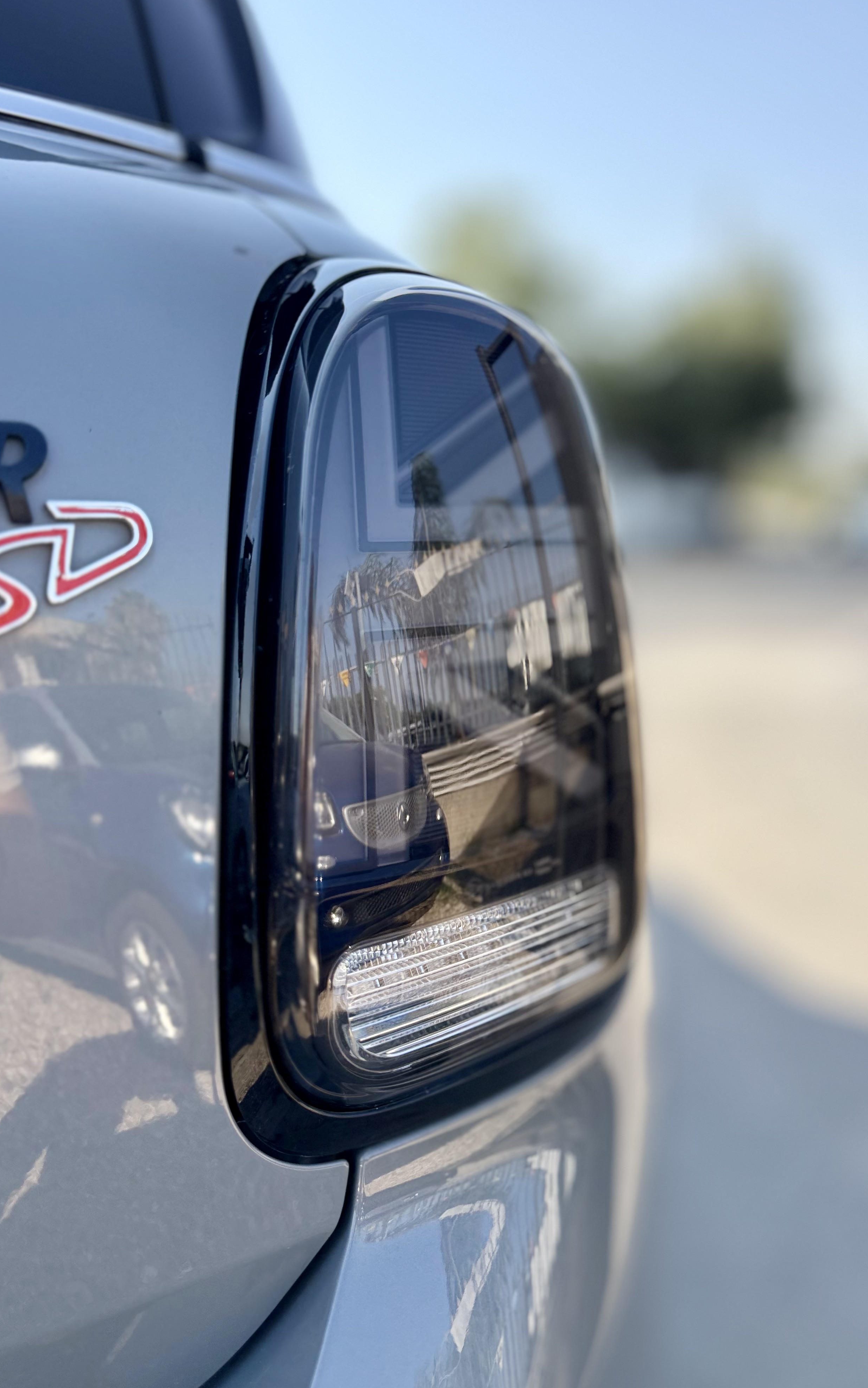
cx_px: 461
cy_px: 689
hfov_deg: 47.6
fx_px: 984
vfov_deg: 70.4
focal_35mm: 26
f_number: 1.78
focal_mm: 6.76
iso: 100
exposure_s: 1/2445
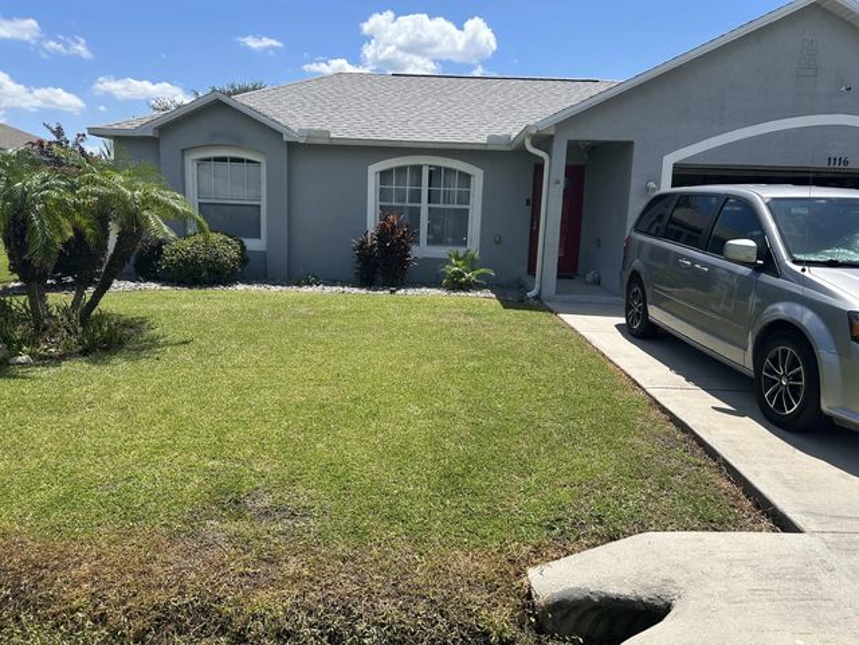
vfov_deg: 53.1
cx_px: 430
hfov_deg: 67.3
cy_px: 322
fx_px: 645
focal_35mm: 26
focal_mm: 5.7
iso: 50
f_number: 1.5
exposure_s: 1/3356
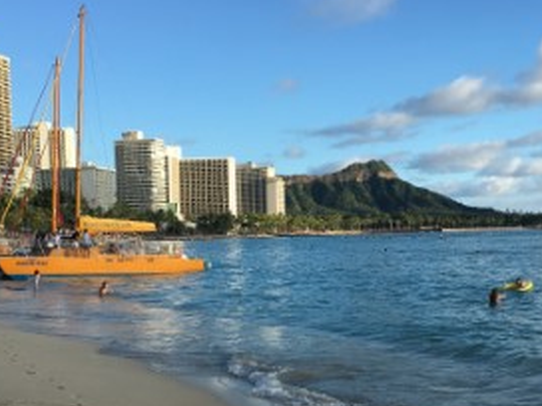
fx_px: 752
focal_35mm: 48
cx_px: 293
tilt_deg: -4.5
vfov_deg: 29.9
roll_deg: +0.0
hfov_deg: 39.6
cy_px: 289
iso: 25
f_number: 2.2
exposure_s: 1/1040
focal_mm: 4.15
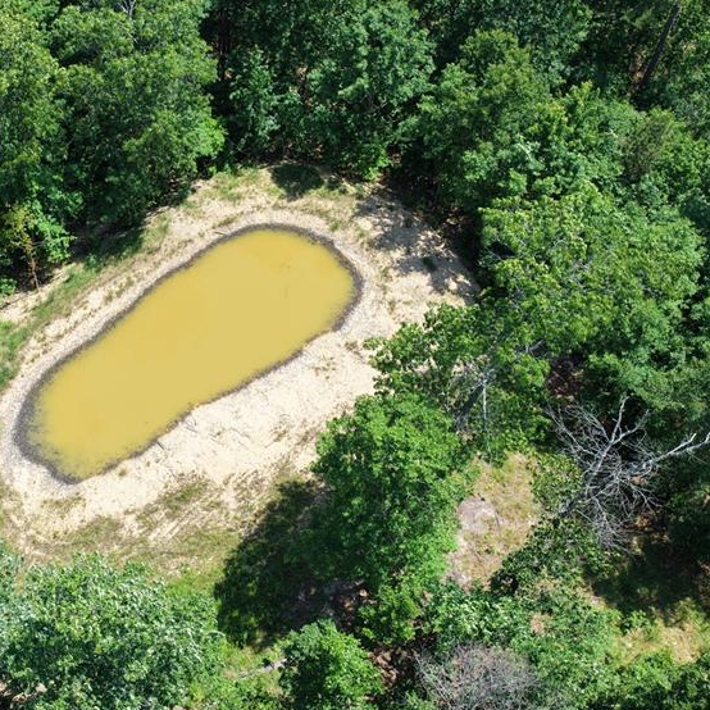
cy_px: 336
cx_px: 197
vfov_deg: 38.3
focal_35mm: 44
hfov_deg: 37.6
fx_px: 1021
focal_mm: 14.45
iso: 100
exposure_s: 1/400
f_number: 2.8
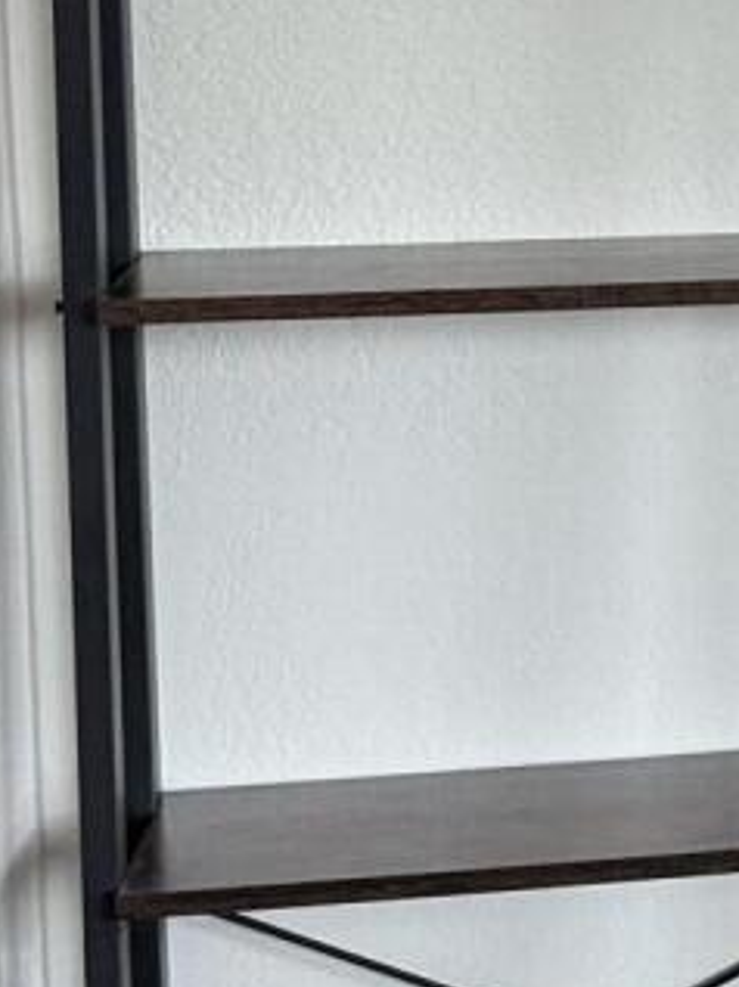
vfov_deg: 13.0
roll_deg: -0.2
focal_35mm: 151
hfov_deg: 8.3
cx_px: 2208
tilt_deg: -4.0
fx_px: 4304
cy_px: 208
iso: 200
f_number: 1.78
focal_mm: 6.76
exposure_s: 1/120
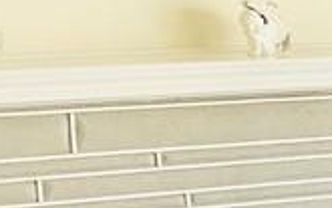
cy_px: 283
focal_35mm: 191
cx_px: 763
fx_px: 1728
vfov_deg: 6.8
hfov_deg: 9.8
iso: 64
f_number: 1.8
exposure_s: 1/122
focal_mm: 3
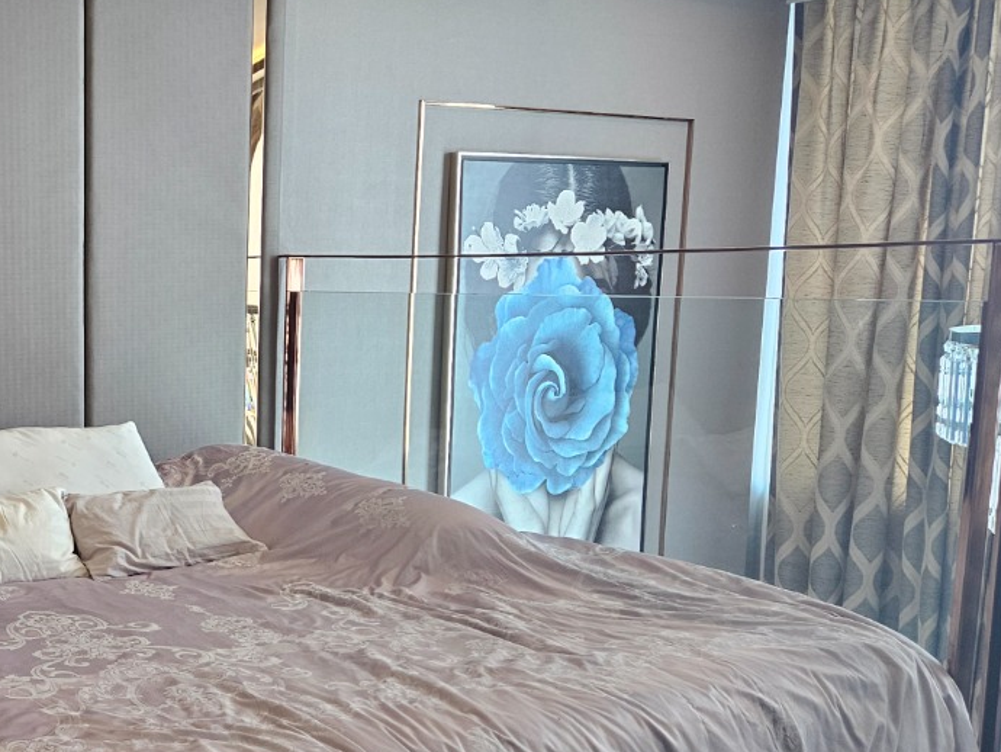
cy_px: 508
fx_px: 1389
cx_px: 80
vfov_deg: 30.0
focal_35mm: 48
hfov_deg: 36.9
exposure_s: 1/100
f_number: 1.8
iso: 250
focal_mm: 5.4
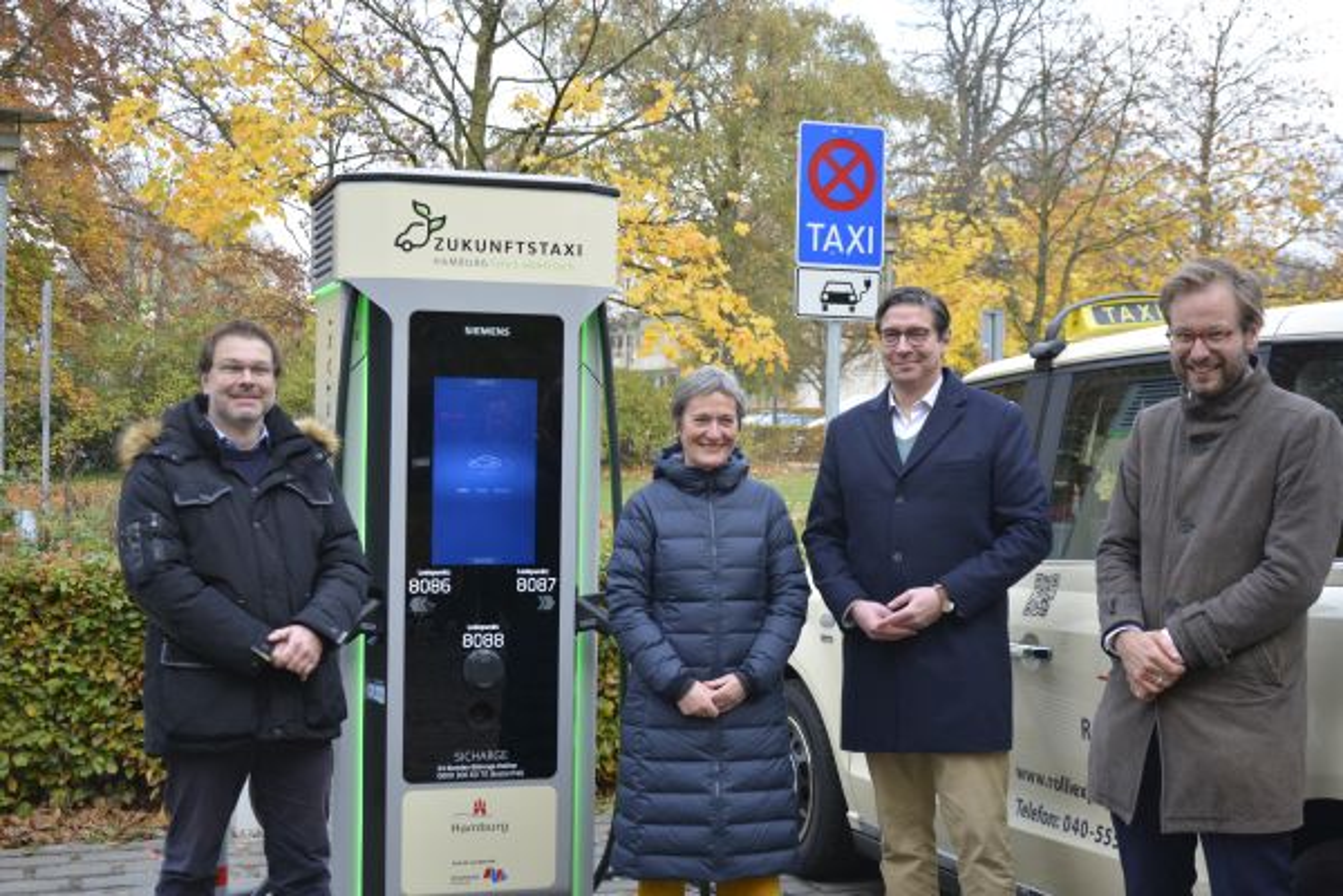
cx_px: 672
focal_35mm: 51
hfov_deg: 38.9
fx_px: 1902
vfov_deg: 26.5
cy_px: 448
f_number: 5.6
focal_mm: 34
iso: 220
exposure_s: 1/125
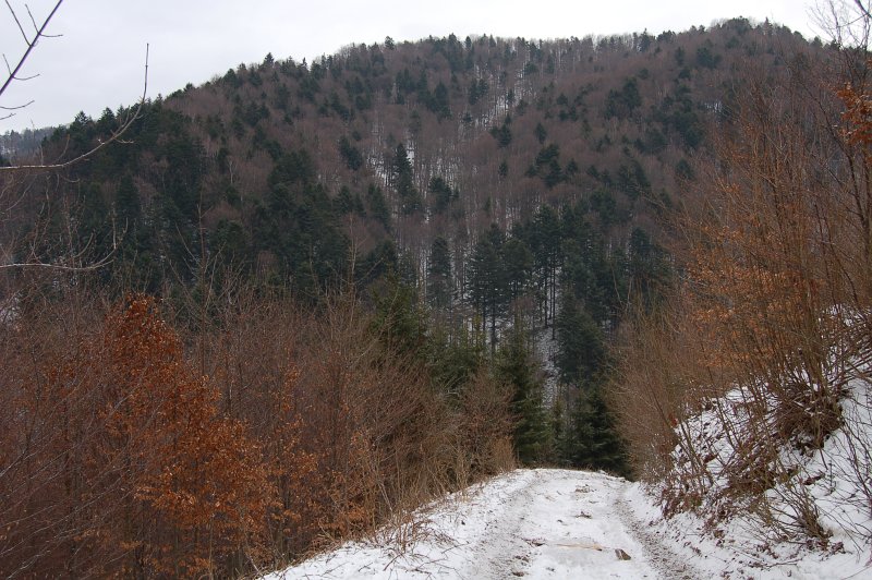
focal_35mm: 33
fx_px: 799
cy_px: 290
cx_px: 436
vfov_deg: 39.9
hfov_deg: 57.3
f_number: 6.3
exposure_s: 1/100
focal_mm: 22
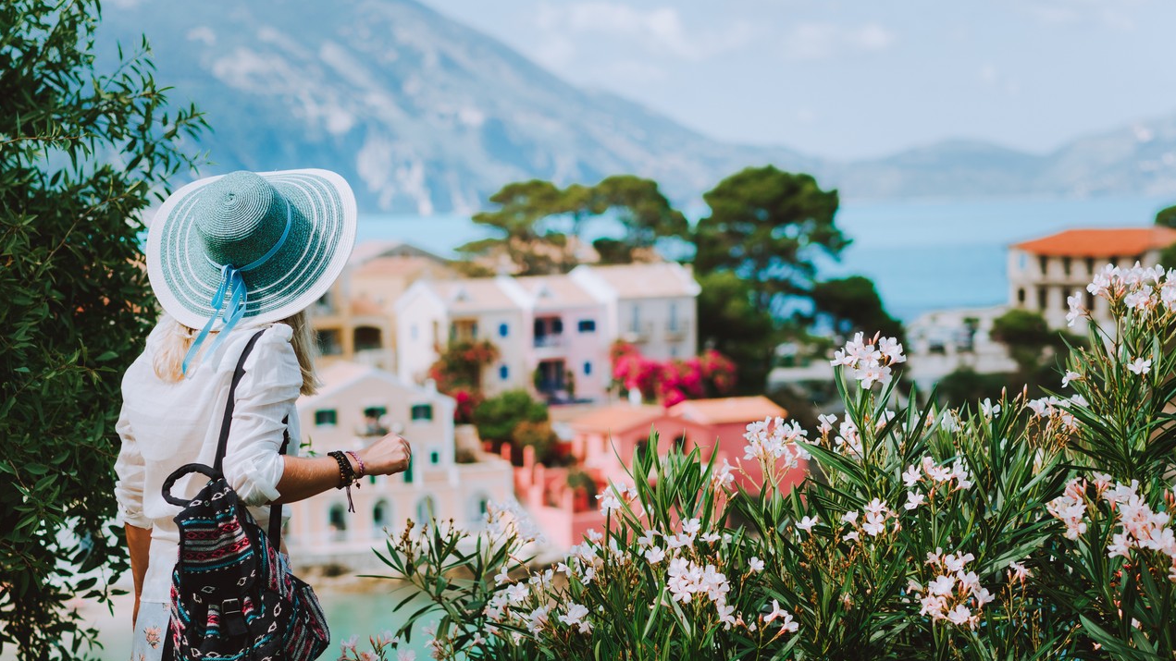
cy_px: 392
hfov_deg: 24.5
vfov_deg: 13.9
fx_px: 2713
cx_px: 590
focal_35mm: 87
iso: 100
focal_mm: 55
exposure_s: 1/2000
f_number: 2.5
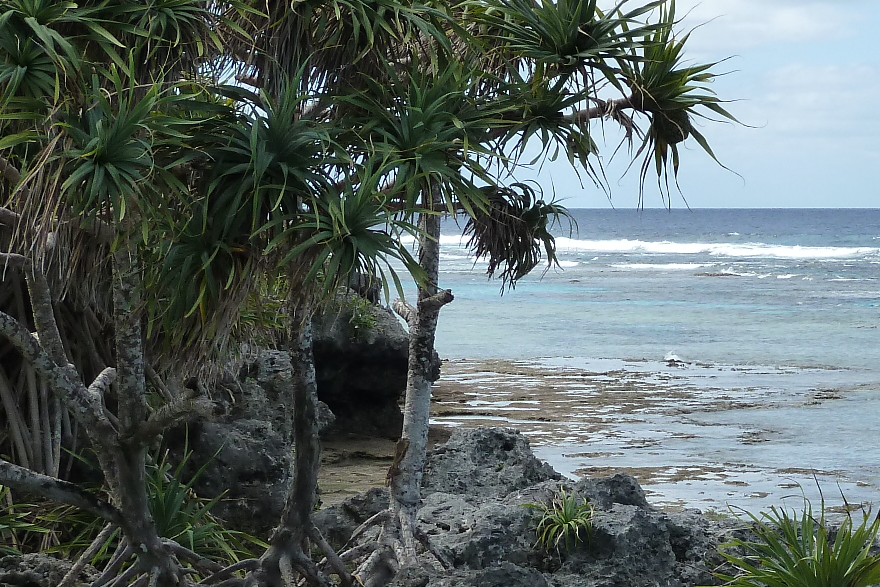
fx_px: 3007
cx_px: 830
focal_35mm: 123
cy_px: 473
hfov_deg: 16.4
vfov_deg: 11.1
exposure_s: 1/500
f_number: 4.5
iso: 125
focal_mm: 8.5
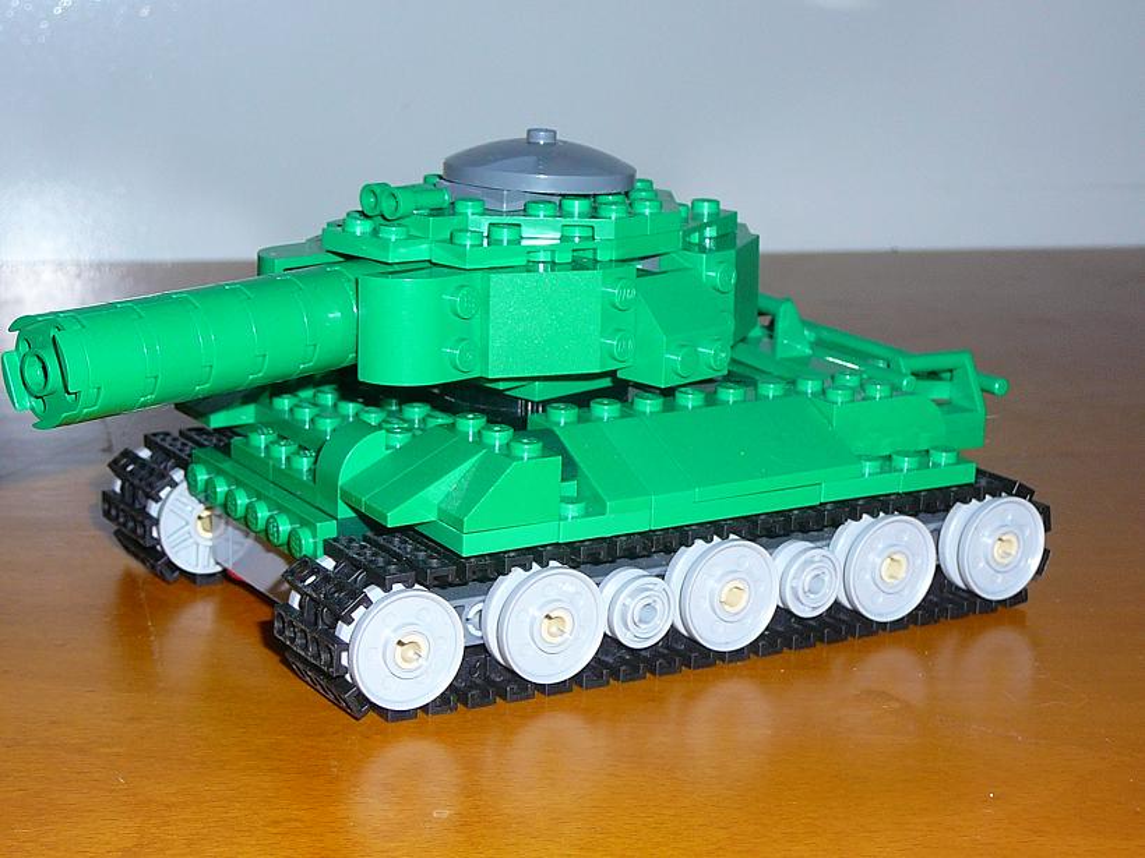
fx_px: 2282
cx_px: 572
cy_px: 429
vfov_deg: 21.3
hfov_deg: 28.2
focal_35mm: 69
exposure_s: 1/30
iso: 80
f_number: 3.5
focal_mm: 8.2
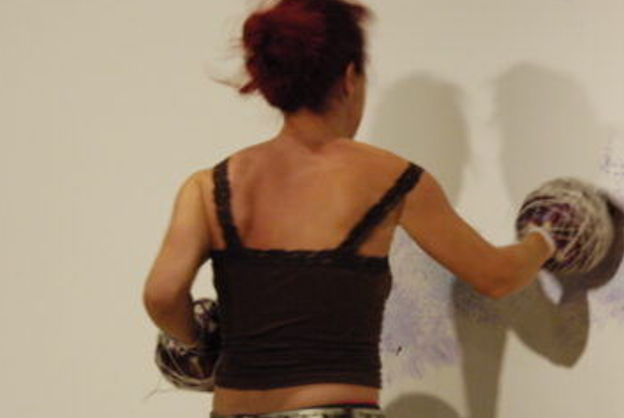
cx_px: 410
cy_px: 216
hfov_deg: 11.2
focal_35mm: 183
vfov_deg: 7.5
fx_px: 3173
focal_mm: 75
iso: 1600
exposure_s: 1/45
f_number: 5.3
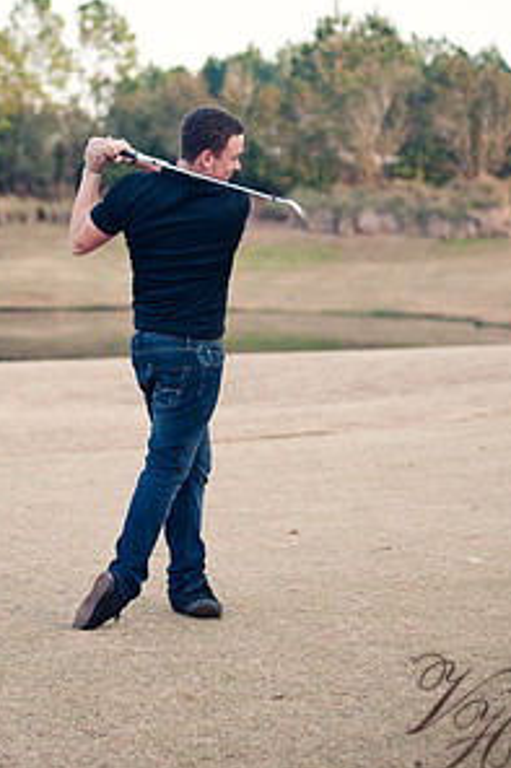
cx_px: 191
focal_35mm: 76
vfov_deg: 26.5
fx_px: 1620
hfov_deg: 17.9
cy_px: 241
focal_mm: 50
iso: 200
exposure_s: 1/500
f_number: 2.2
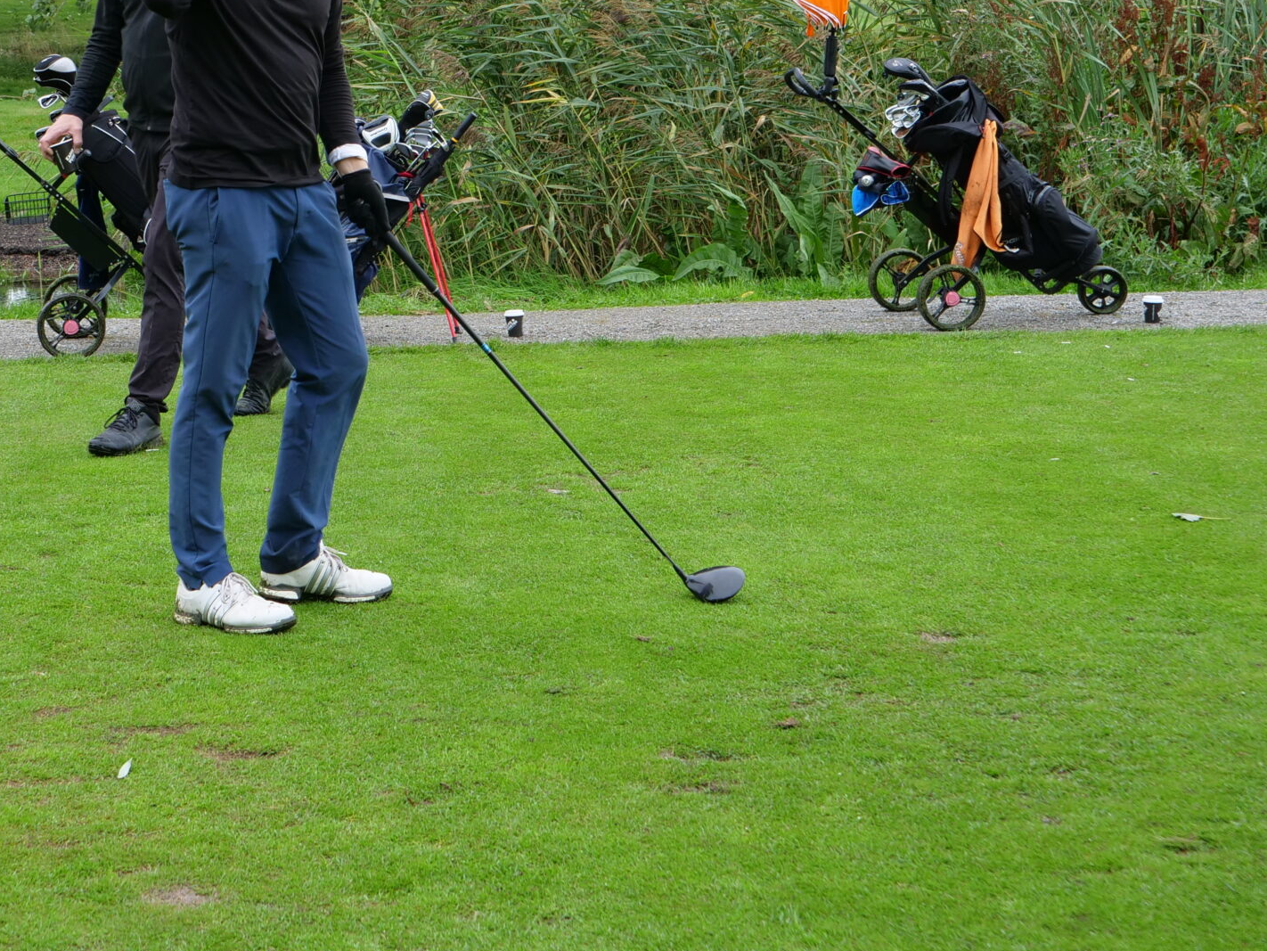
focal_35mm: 72
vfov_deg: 20.1
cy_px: 137
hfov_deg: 26.6
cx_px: 263
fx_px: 2636
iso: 200
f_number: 3.5
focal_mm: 20
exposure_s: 1/125
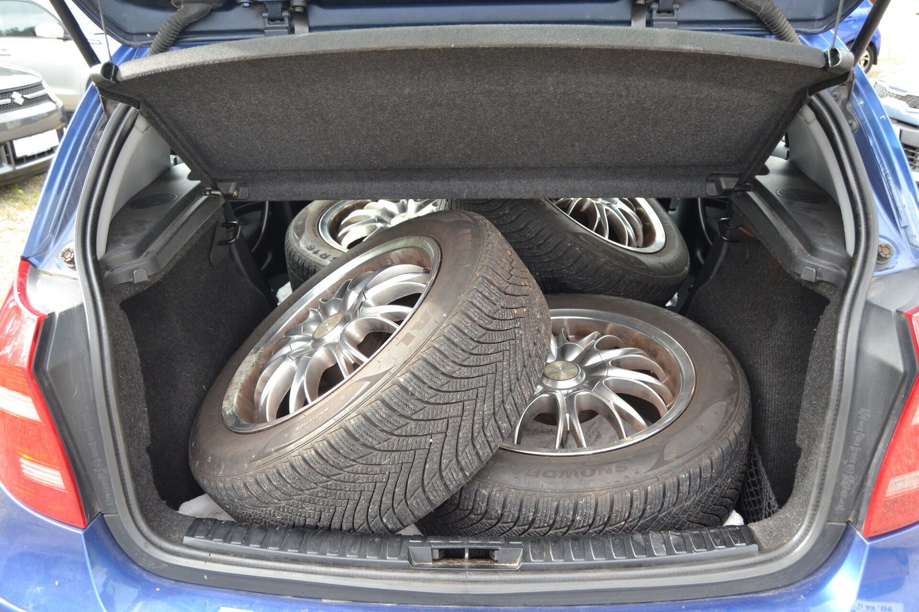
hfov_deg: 67.4
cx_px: 460
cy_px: 306
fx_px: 689
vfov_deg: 47.9
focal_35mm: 27
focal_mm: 18
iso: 400
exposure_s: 1/125
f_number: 5.6
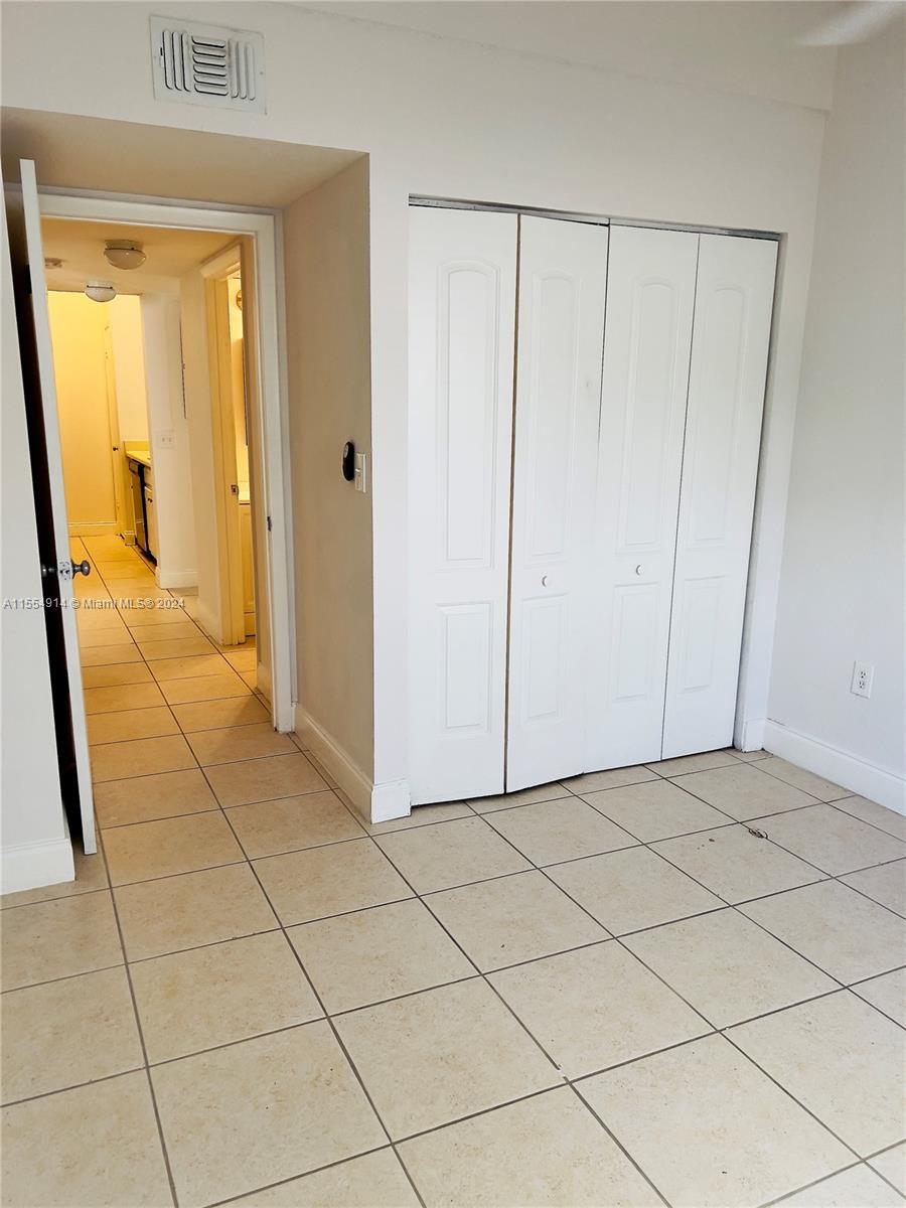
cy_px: 604
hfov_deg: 53.1
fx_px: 907
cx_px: 453
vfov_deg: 67.3
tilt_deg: -13.8
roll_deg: -1.9
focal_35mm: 26
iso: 125
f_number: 1.5
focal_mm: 5.7
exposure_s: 1/120
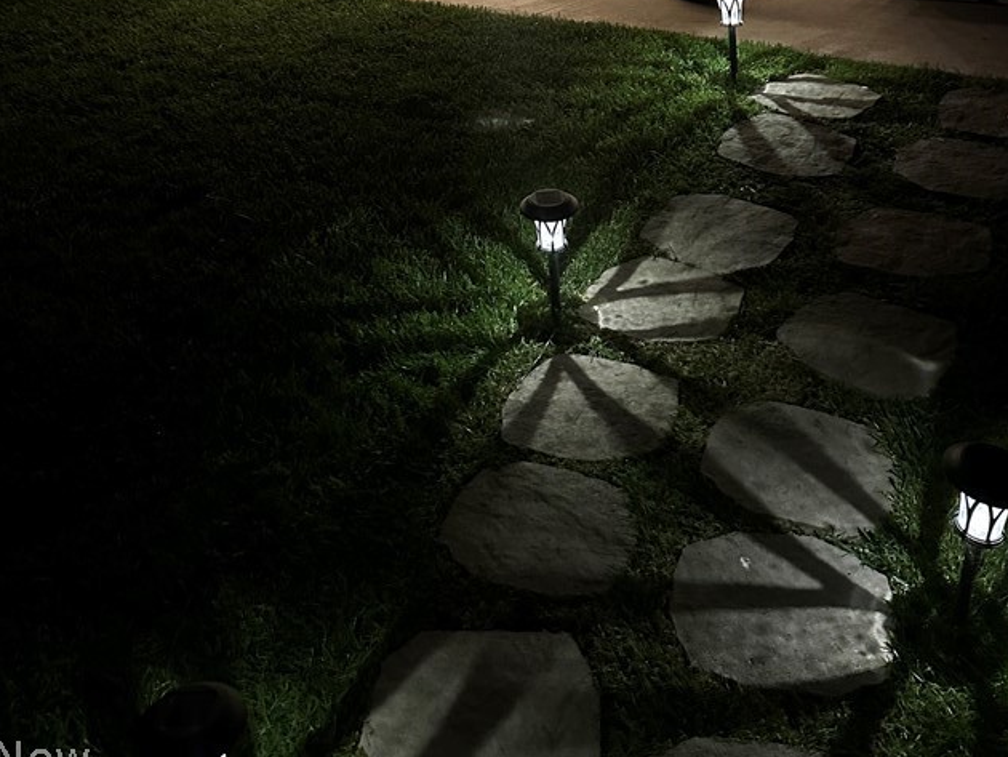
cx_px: 485
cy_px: -24
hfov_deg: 47.8
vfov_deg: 33.3
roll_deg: +0.1
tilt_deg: -11.0
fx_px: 1136
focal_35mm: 39
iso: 1600
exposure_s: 1/24
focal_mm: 6.86
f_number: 1.78
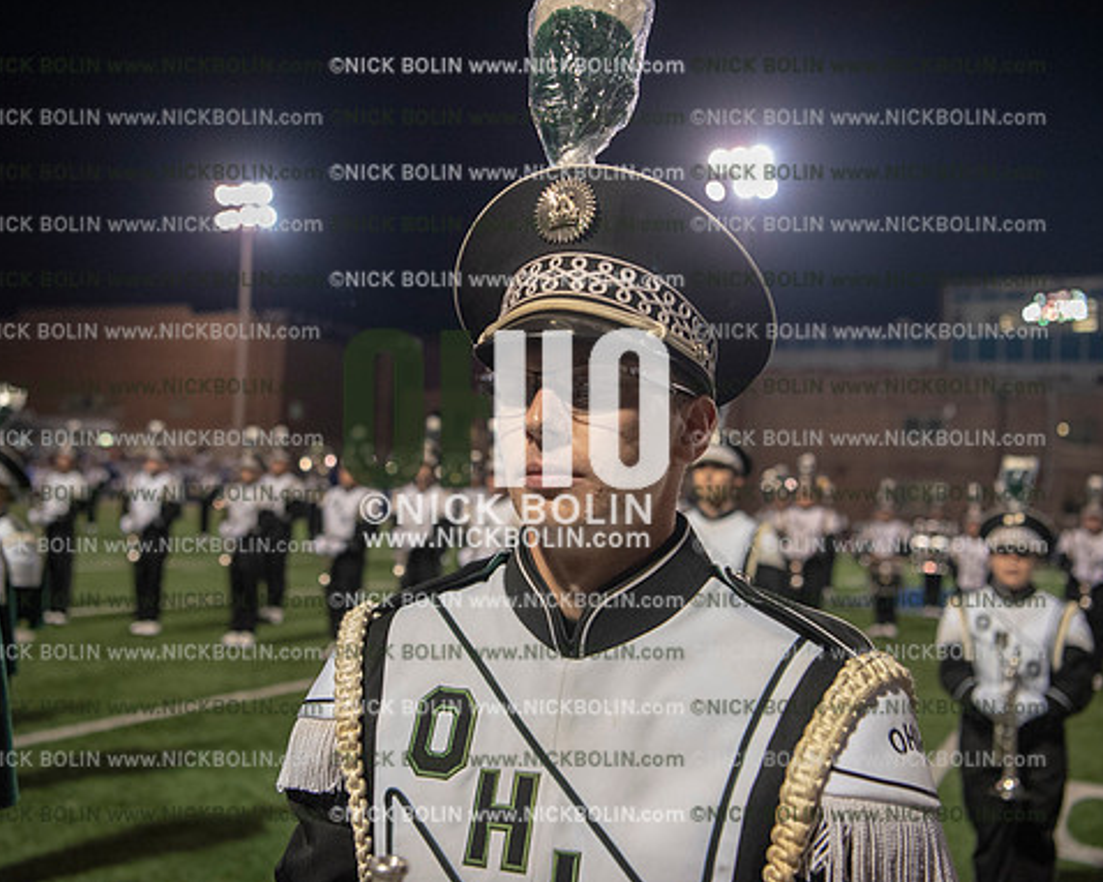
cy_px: 440
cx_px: 505
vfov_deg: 36.5
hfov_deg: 44.8
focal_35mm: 41
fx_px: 1338
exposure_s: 1/500
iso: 3200
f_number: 3.2
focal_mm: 36
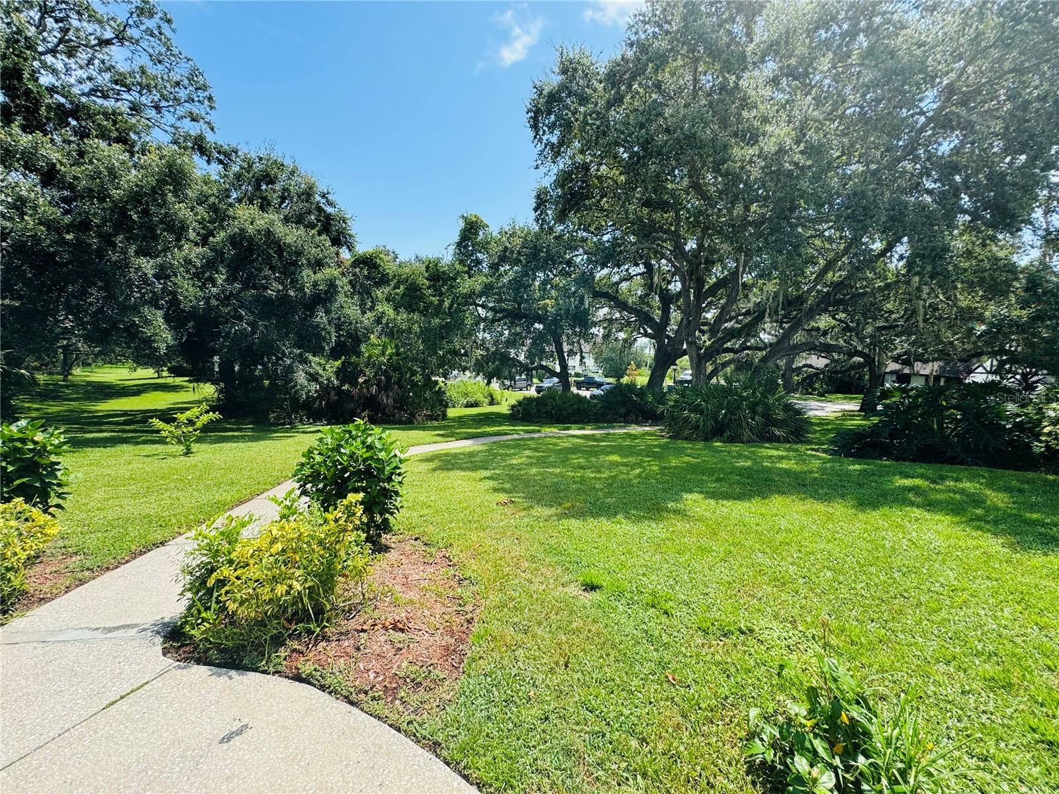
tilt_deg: -6.7
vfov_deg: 85.7
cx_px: 530
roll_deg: -1.2
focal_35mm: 14
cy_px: 397
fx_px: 428
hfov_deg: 102.1
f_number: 2.2
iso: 40
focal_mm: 2.22
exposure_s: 1/675
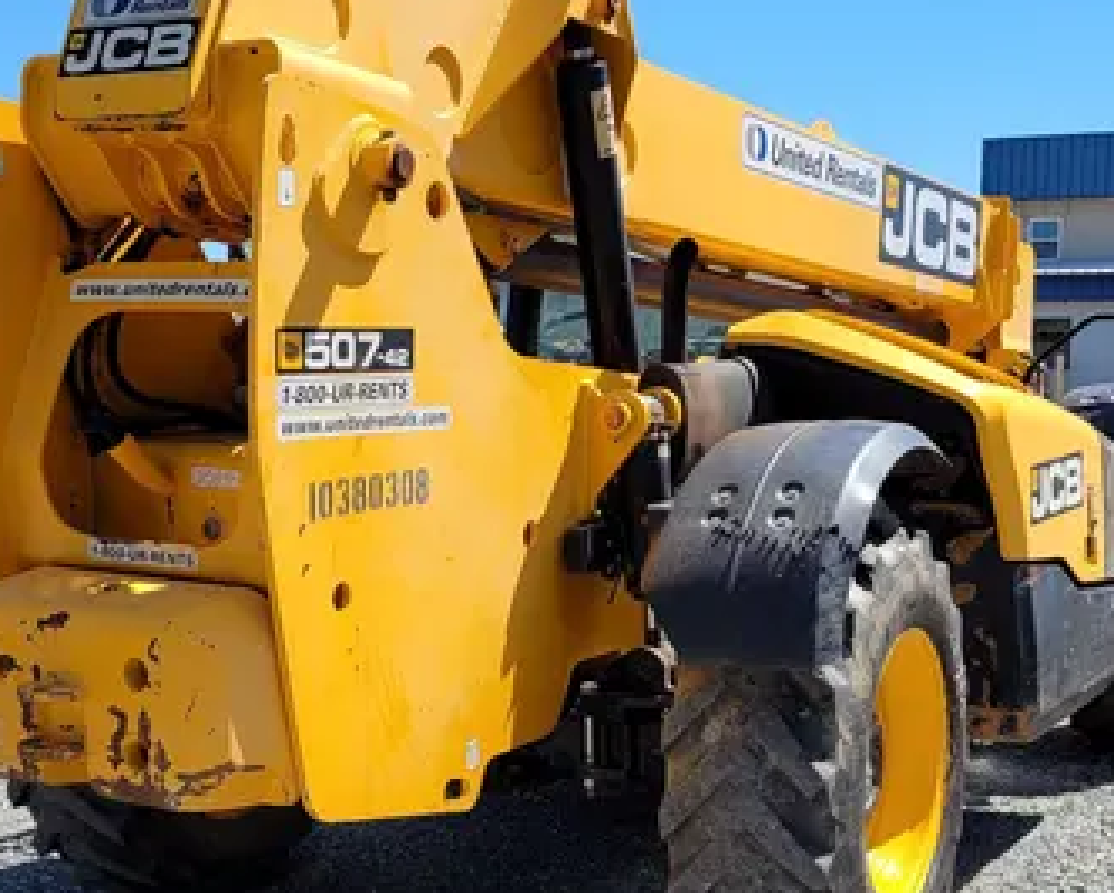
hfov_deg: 33.5
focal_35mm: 56
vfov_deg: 27.1
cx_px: 456
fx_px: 1847
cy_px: 559
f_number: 1.8
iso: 40
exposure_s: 1/2005
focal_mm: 5.4
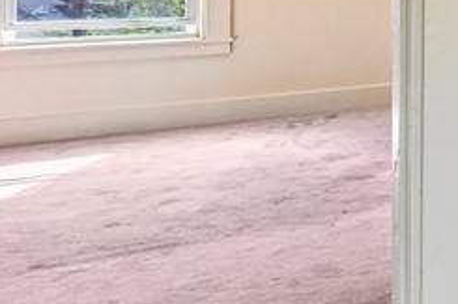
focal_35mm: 67
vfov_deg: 19.3
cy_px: -44
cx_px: 923
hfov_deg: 18.7
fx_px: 852
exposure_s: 1/13
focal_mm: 16
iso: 400
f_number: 8
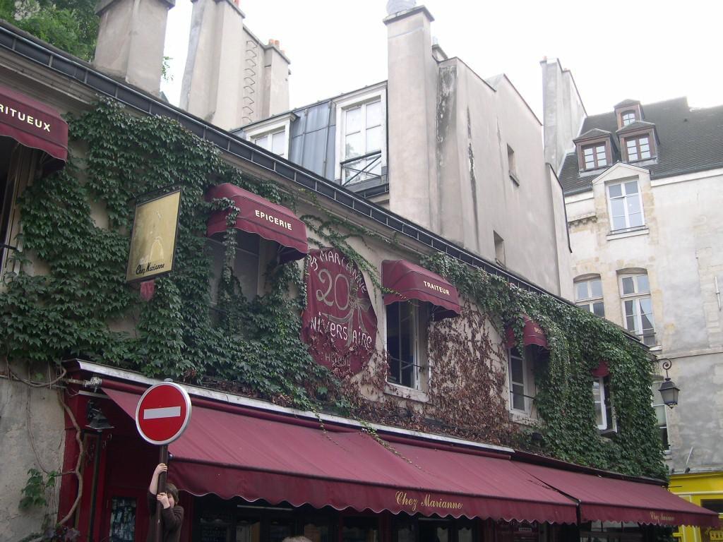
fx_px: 794
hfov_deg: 49.0
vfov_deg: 37.7
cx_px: 362
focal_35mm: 38
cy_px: 271
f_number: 2.8
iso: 100
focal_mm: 8
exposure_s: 1/212
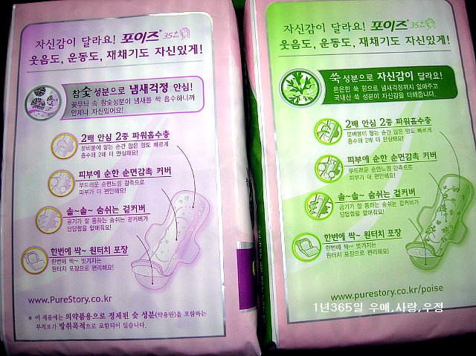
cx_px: 238
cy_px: 178
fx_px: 467
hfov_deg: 54.0
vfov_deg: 41.7
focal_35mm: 34
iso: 50
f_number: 2.9
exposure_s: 1/60.1
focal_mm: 5.7
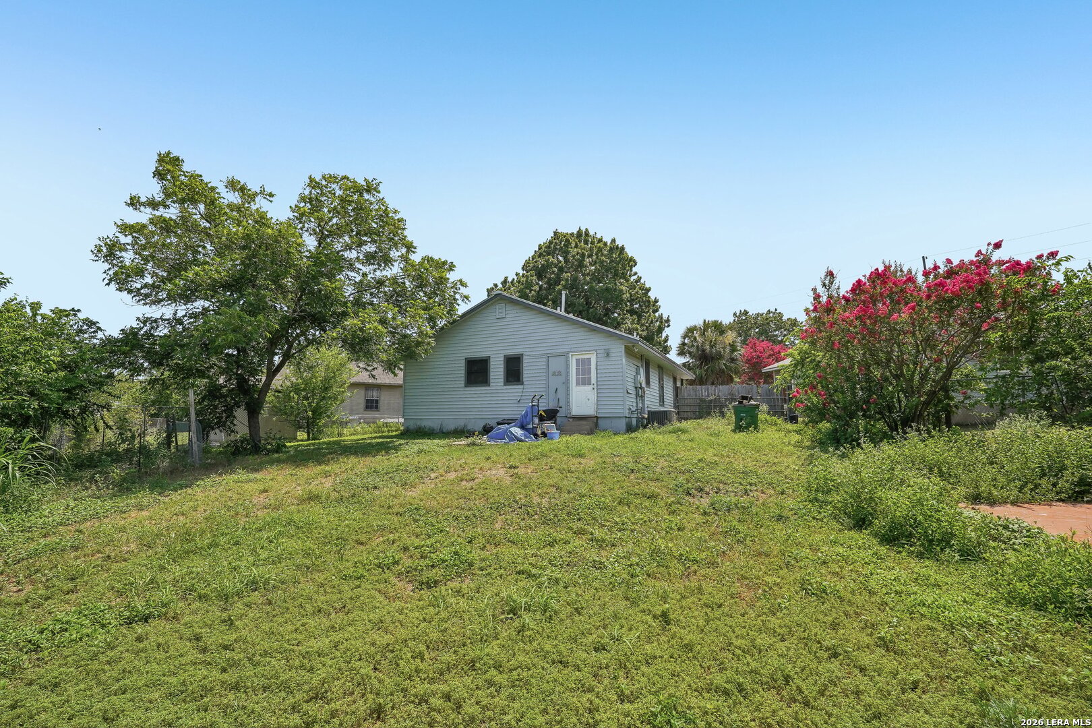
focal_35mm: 16
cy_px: 364
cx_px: 546
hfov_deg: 96.7
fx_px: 485
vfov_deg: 73.7
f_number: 8
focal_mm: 16
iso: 100
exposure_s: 1/320
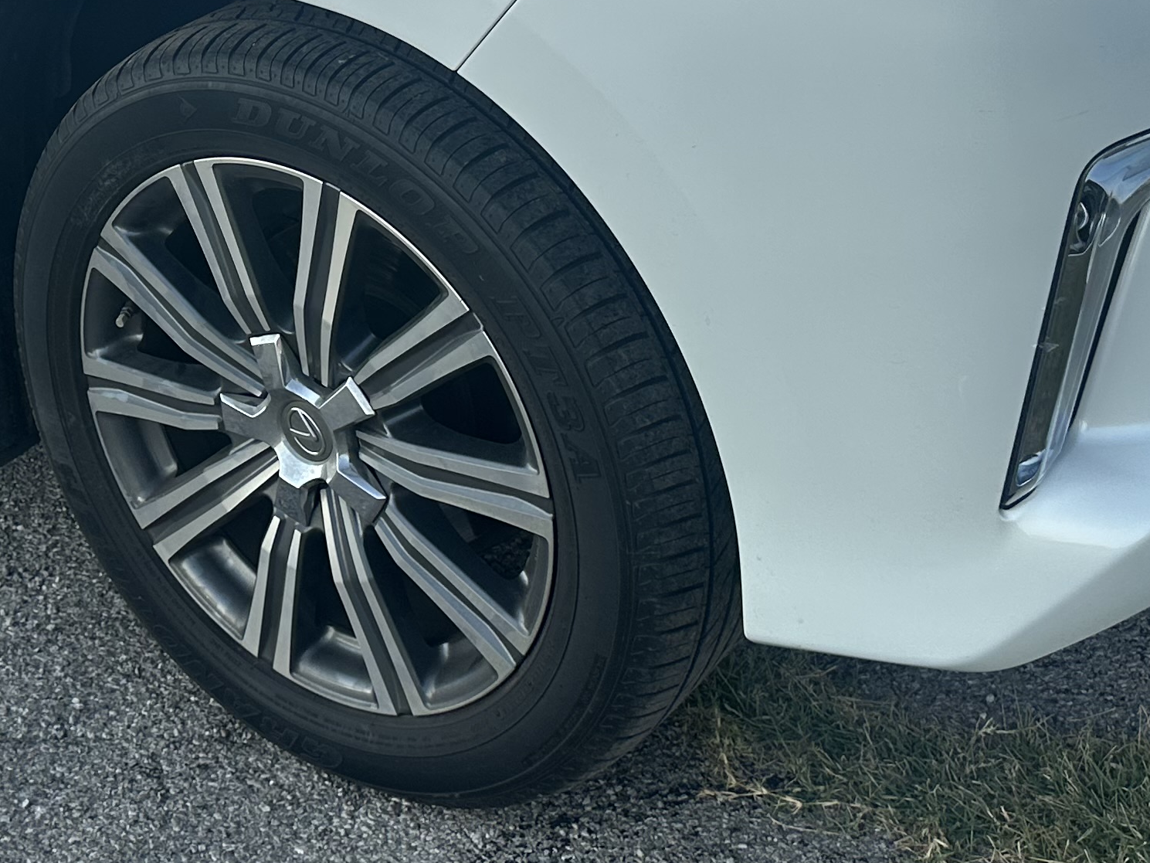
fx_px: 2160
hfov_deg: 29.1
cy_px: 44
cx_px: 222
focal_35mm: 65
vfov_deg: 21.9
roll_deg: +9.0
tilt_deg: -15.7
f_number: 1.78
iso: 80
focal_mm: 6.86
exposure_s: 1/1587
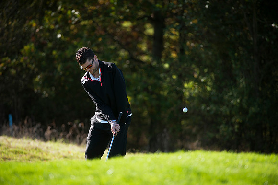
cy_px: 92
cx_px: 139
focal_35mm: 300
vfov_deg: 4.6
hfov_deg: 6.9
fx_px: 2315
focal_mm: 300
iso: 400
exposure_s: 1/1250
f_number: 4
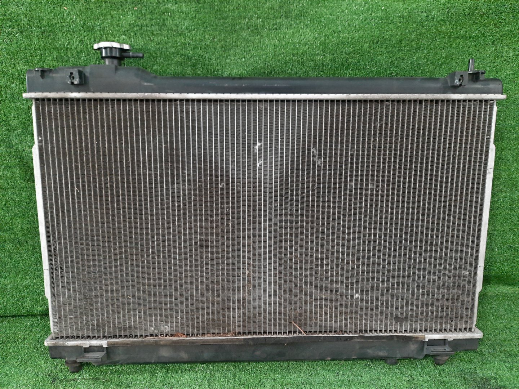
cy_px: 194
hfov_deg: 69.4
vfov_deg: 54.9
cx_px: 260
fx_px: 375
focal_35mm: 25
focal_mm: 4.6
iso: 585
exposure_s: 1/25
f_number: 2
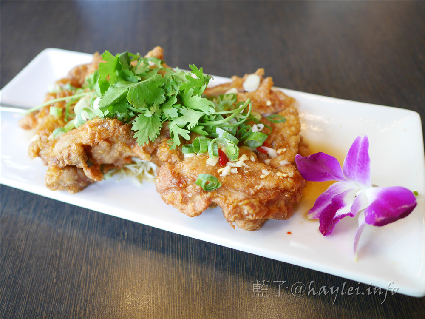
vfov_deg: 46.8
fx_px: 368
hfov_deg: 60.0
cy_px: 160
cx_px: 212
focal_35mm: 30
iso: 640
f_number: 1.7
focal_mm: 15
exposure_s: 1/60
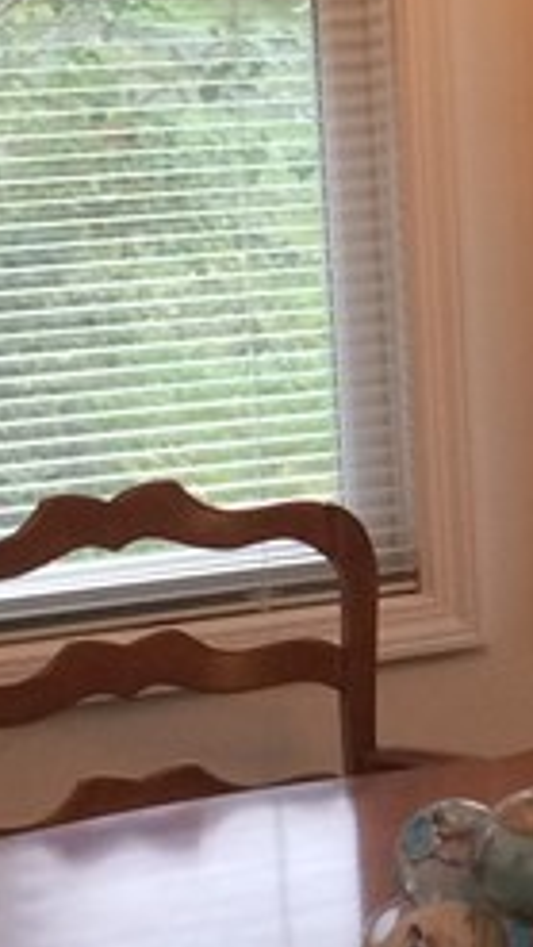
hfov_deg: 8.9
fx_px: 3290
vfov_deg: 16.4
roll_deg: +0.0
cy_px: 368
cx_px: 966
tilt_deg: -8.0
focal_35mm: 131
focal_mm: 4.15
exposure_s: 1/30
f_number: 2.2
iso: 125
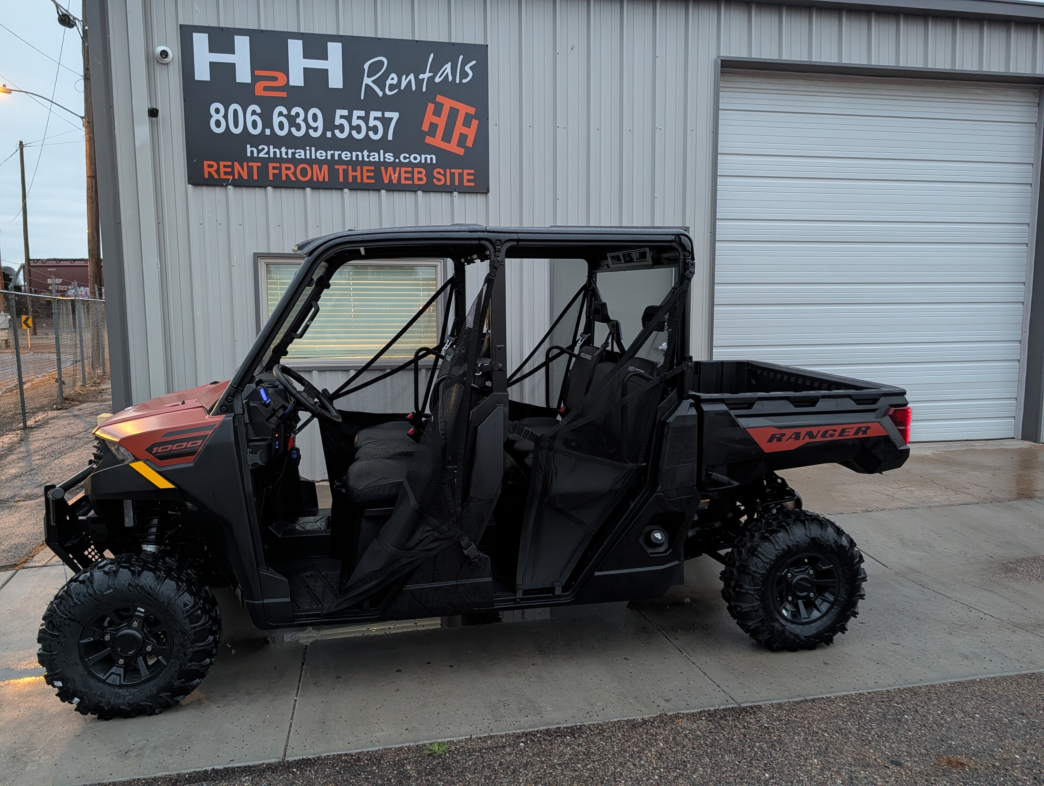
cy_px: 393
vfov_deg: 56.9
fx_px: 725
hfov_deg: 71.5
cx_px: 522
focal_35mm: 24
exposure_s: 1/24.4
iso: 593
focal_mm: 6.9
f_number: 1.68
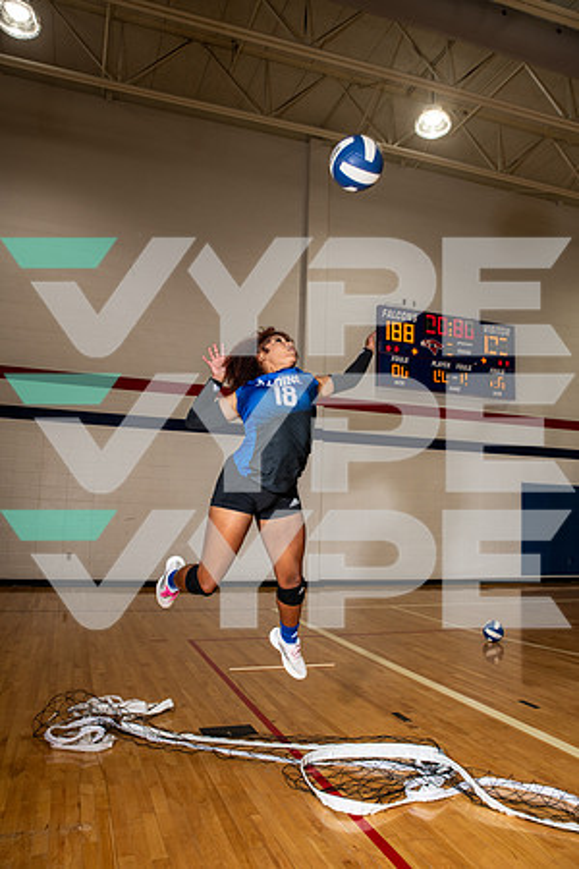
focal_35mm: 26
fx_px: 627
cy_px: 434
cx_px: 290
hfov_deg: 49.6
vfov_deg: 69.4
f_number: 6.3
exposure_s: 1/250
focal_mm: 26
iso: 320
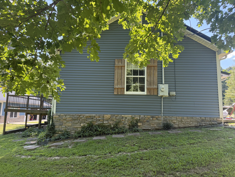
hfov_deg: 71.6
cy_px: 88
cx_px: 118
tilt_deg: +8.7
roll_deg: -1.6
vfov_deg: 56.8
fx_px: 163
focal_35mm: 24
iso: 100
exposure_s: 1/412
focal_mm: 6.76
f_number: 1.78
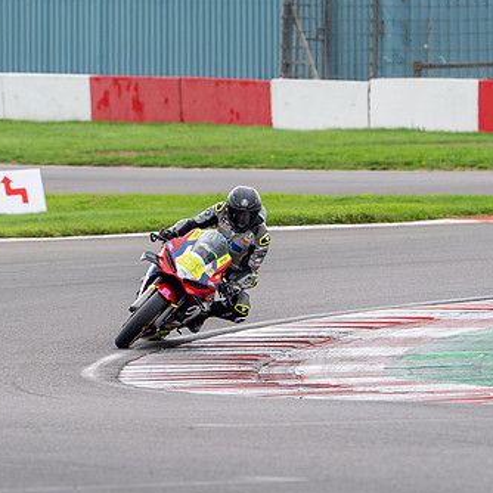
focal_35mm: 573
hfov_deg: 3.1
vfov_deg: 3.1
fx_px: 9233
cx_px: 205
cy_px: 256
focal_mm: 288
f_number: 5.6
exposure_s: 1/400
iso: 400
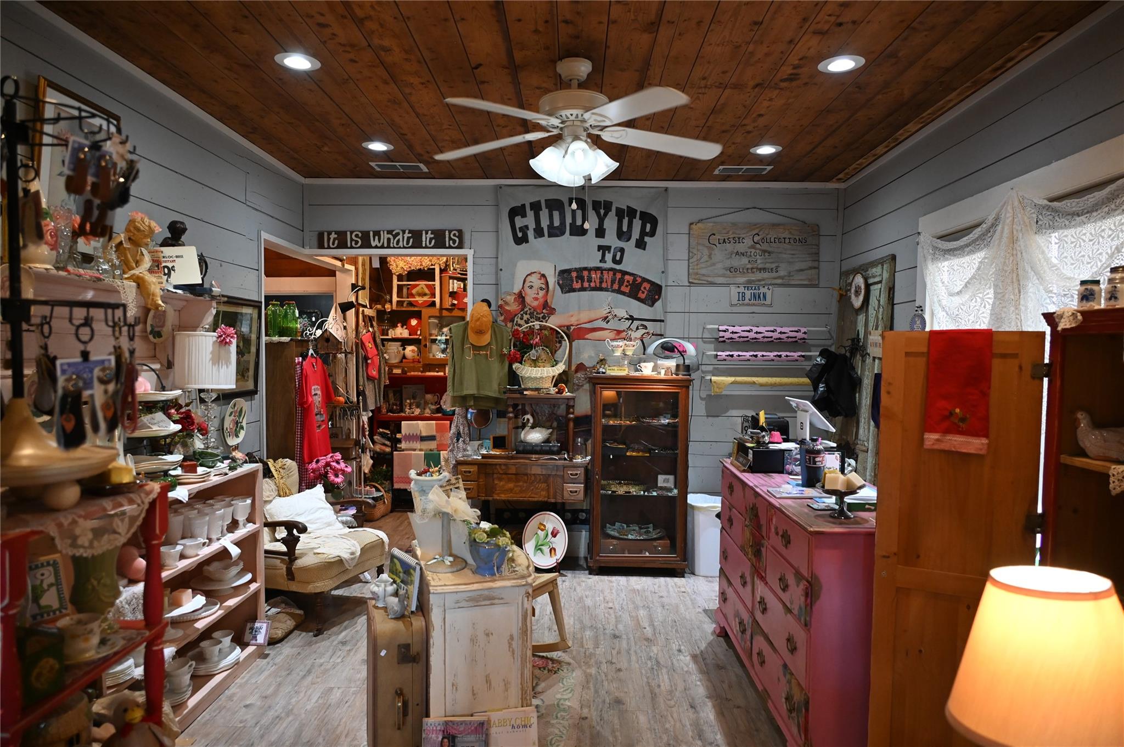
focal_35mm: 24
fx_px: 749
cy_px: 374
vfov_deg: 53.1
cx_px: 562
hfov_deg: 73.8
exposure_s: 1/125
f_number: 4
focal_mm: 24
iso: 2500
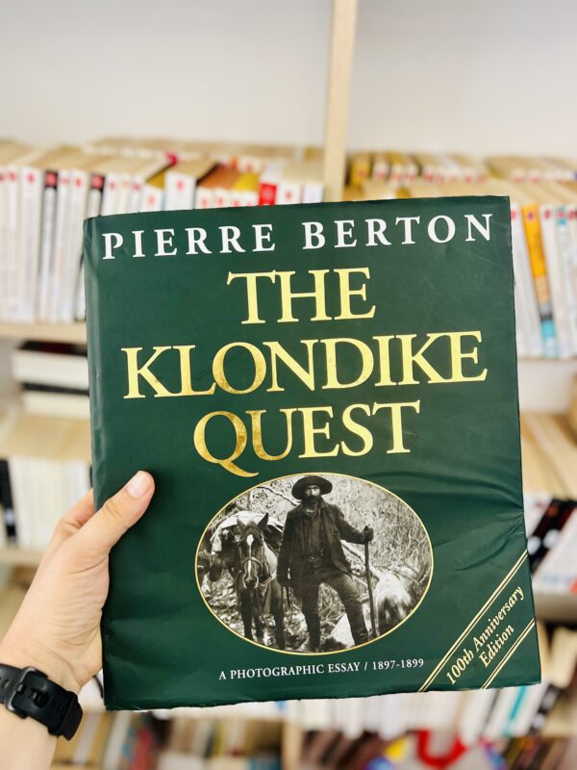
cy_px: 385
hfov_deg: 53.1
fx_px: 578
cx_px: 288
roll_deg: -1.9
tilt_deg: -31.1
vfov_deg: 67.3
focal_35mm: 26
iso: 125
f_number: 1.5
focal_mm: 5.7
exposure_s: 1/76
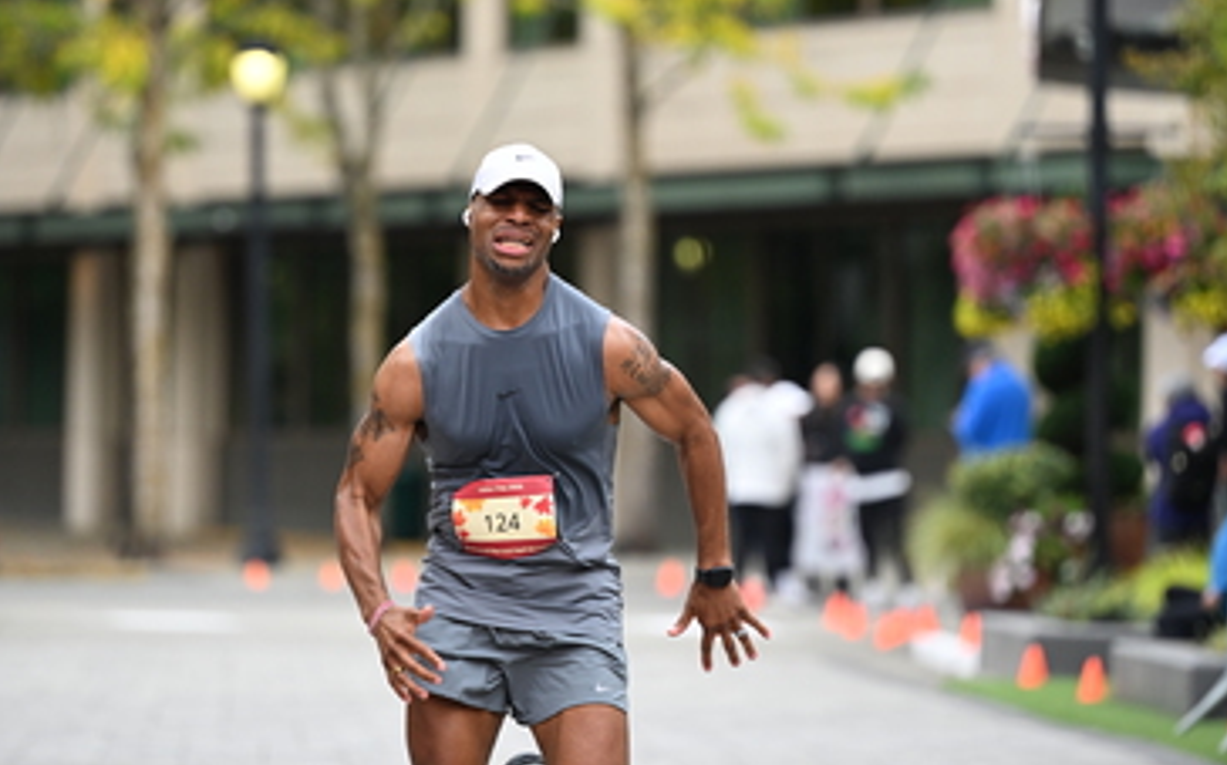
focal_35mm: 262
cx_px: 615
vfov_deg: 5.0
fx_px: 8756
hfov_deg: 8.0
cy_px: 290
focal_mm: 170
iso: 640
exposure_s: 1/2000
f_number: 2.8
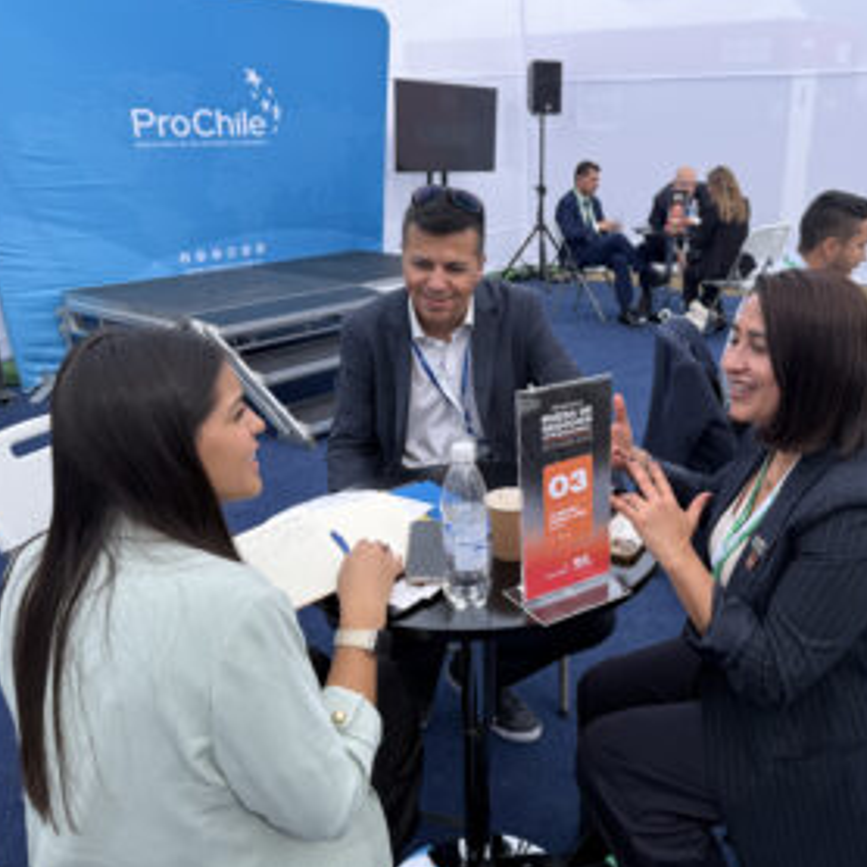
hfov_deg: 55.2
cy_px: 432
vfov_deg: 55.6
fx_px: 822
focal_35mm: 29
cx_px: 521
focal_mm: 6.76
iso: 80
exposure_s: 1/1618
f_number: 1.78
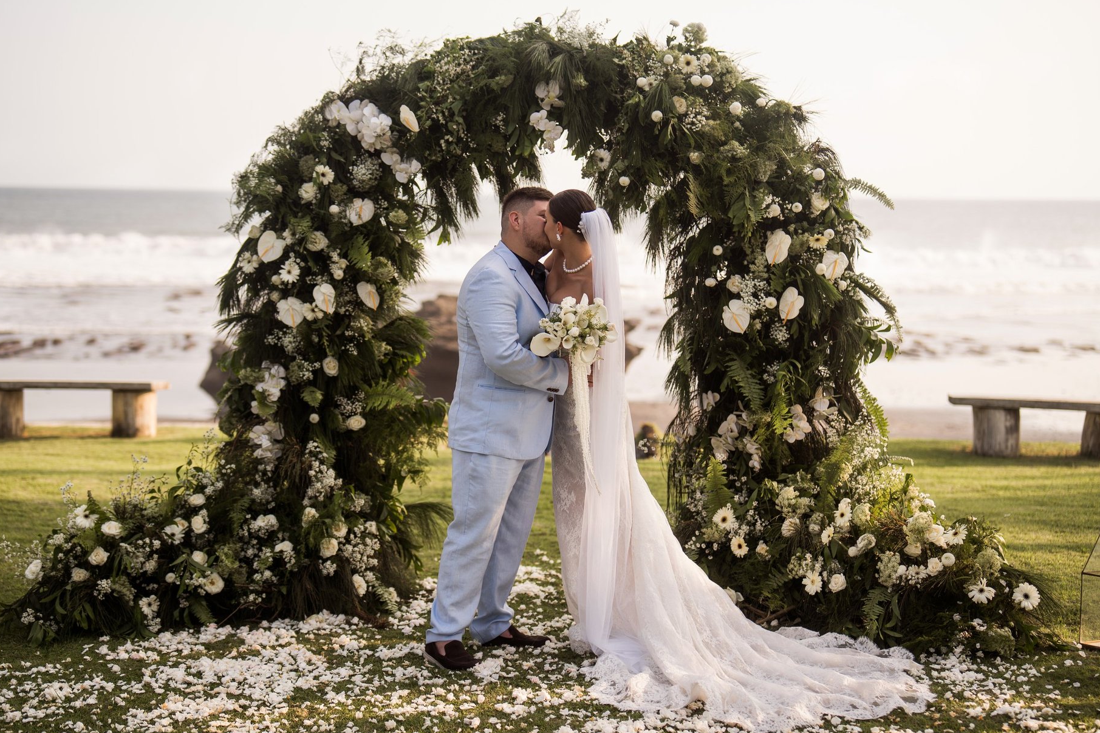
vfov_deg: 25.5
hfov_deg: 37.5
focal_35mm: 53
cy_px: 372
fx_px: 1619
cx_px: 547
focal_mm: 50
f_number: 2
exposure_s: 1/1250
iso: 100
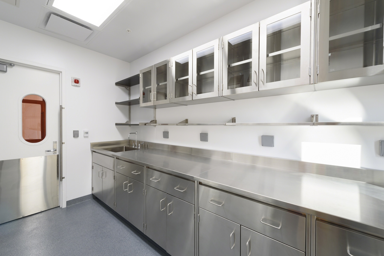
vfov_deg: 81.2
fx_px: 149
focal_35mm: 14
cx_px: 192
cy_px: 128
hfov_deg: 104.2
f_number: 18
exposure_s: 1/4
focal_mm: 14
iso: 100
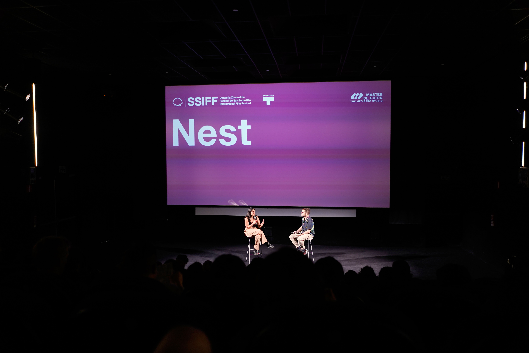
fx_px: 411
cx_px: 264
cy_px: 176
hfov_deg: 65.5
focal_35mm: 28
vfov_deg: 46.4
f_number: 2.2
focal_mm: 28
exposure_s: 1/125
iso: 640
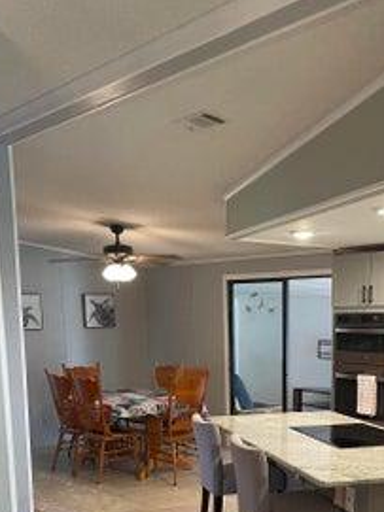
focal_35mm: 46
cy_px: 419
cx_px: 233
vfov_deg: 39.4
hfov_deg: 31.4
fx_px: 681
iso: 160
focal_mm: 4.2
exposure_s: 1/60
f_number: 1.6
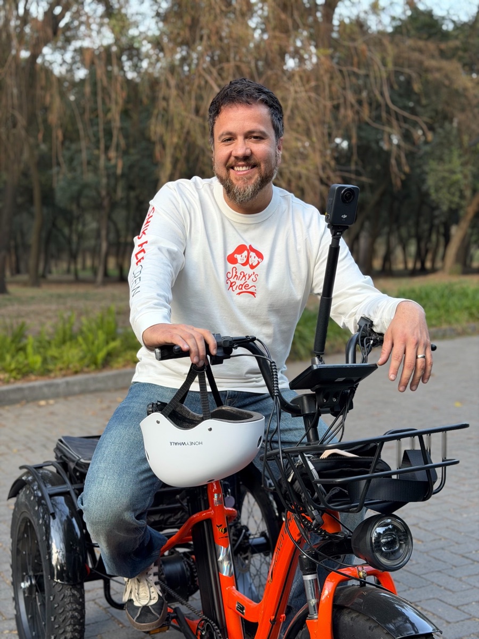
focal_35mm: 48
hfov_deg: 30.3
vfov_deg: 39.7
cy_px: 320
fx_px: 886
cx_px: 240
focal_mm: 6.76
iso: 64
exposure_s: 1/241
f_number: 1.78
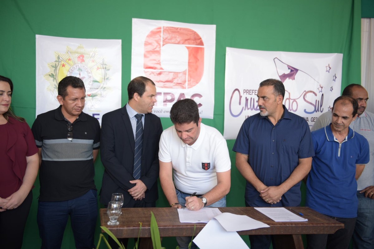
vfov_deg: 35.1
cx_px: 187
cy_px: 124
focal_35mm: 38
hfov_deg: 50.7
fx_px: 395
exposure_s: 1/125
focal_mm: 38
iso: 250
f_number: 2.8
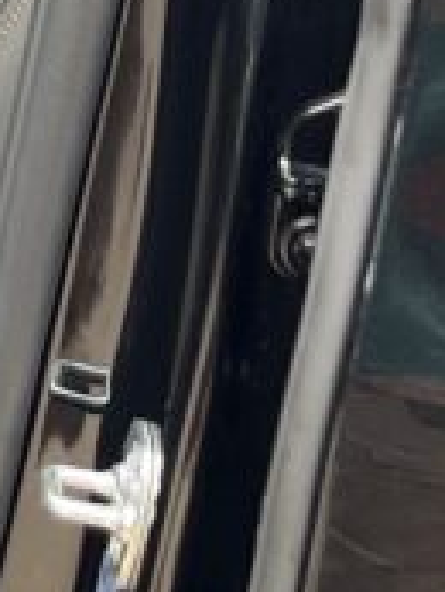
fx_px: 2636
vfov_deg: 12.2
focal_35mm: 154
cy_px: -298
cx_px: -828
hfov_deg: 8.3
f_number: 1.6
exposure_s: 1/121
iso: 80
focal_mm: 5.1
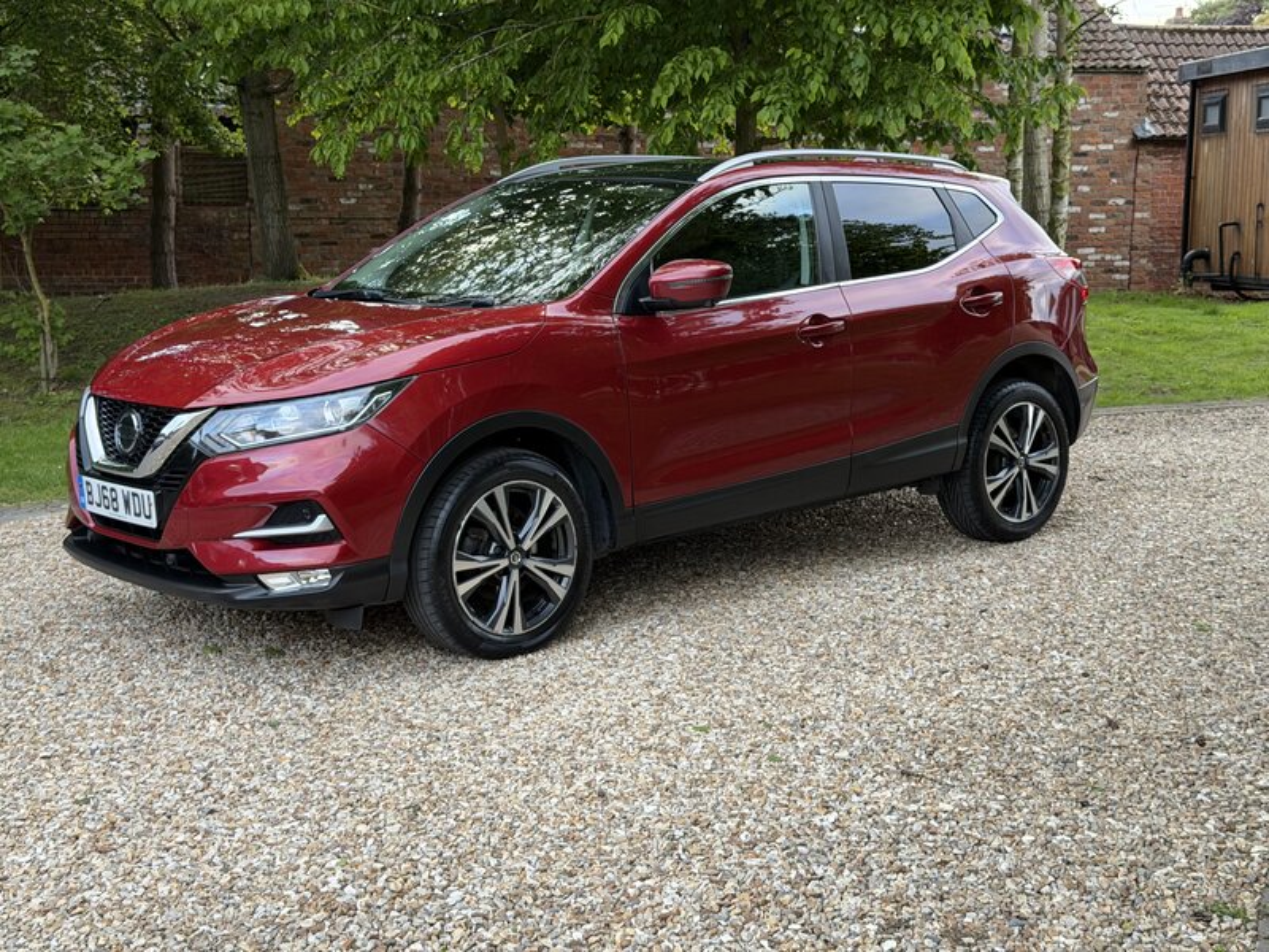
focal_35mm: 48
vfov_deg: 30.3
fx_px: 1760
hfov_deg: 39.7
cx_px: 634
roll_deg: -0.1
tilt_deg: -8.8
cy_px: 476
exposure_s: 1/121
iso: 100
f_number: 1.78
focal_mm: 6.76
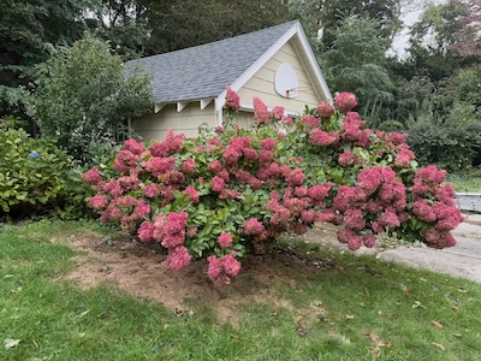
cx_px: 240
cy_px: 180
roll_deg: +2.6
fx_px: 333
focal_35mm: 24
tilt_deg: -5.4
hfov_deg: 71.6
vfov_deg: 56.8
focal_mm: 6.76
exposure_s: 1/649
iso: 100
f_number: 1.78
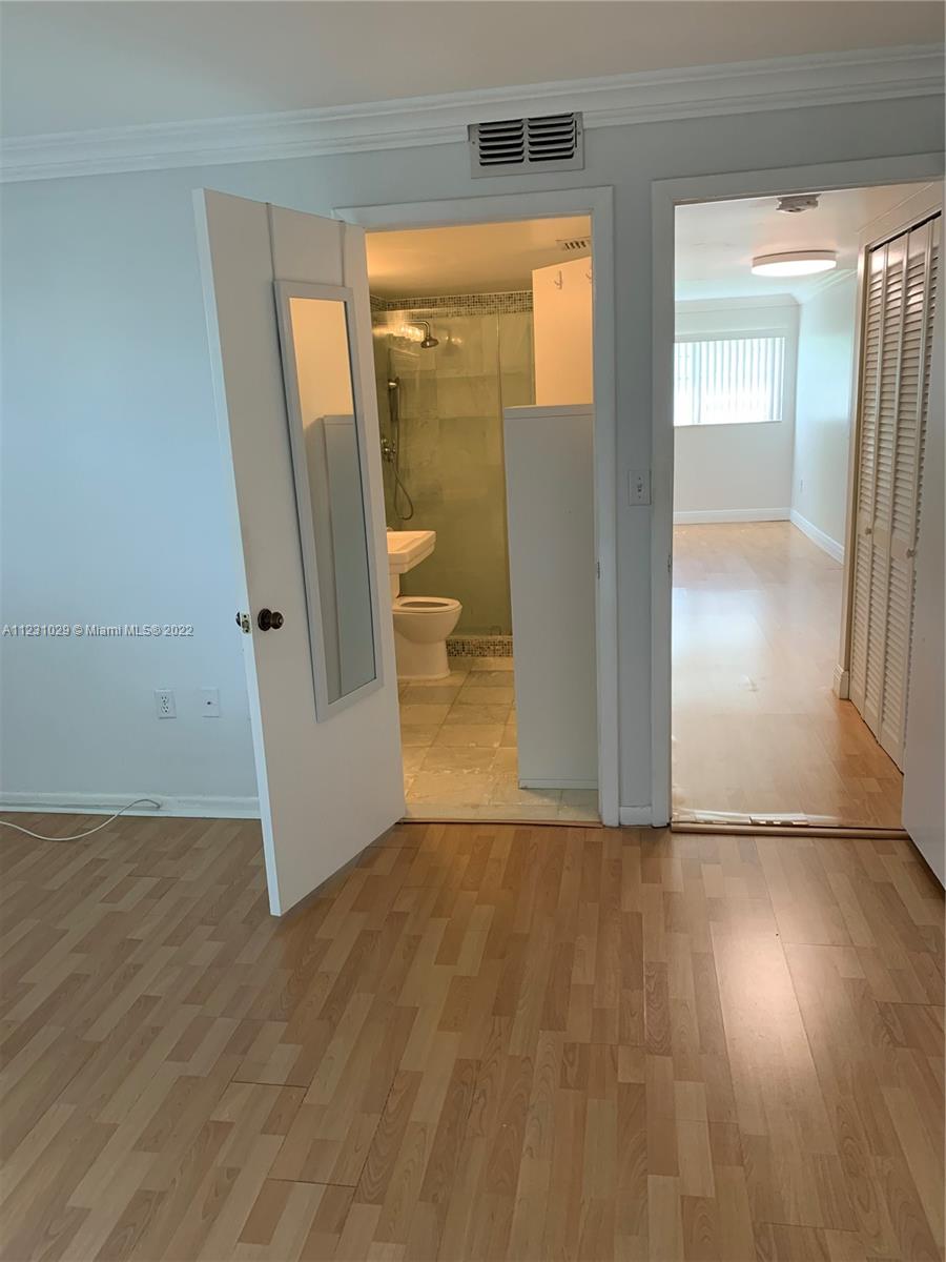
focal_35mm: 26
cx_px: 473
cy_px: 631
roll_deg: +2.7
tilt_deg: -13.4
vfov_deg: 67.3
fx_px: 947
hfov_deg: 53.1
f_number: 1.8
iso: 100
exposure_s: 1/60
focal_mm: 4.25
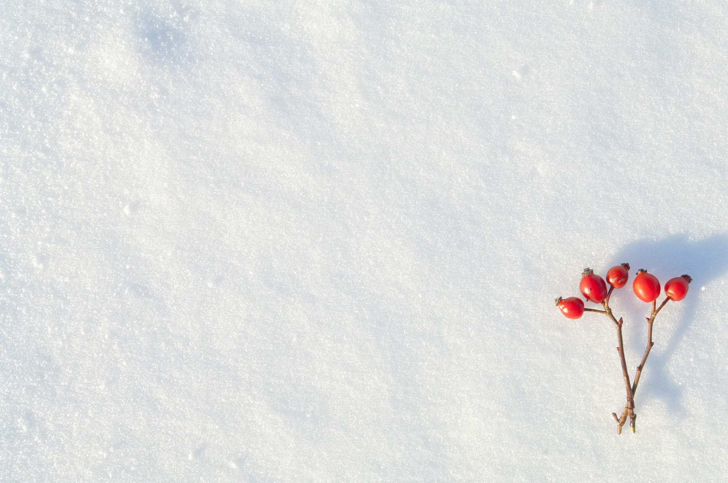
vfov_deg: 25.7
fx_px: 1060
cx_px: 364
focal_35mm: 52
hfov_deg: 37.9
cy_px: 242
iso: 160
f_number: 11
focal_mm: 35
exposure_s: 1/125
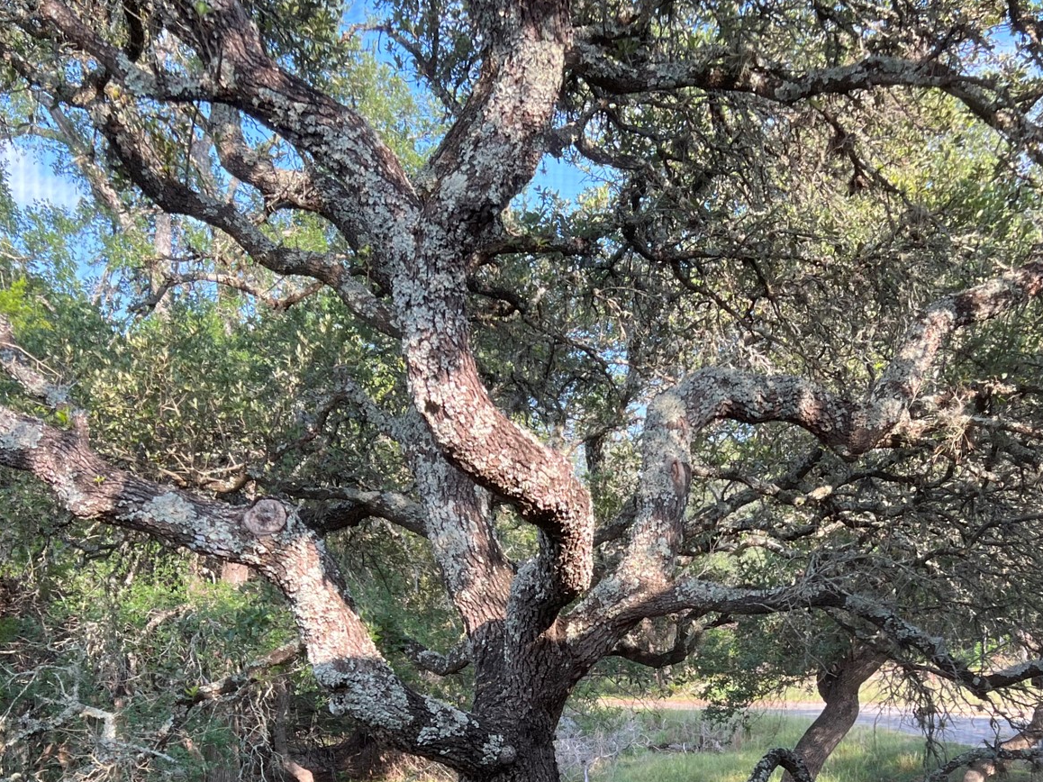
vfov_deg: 30.4
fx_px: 1386
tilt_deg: -4.2
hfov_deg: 41.1
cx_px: 618
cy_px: 669
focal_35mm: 46
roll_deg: +0.8
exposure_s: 1/290
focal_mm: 5.7
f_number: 1.5
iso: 40
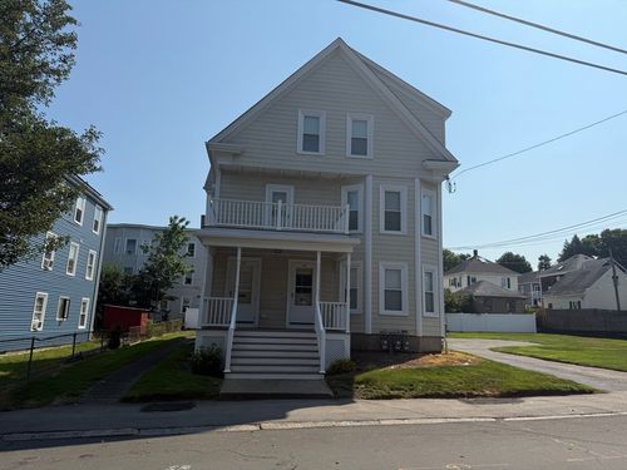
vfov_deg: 56.8
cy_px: 235
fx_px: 435
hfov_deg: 71.6
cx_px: 314
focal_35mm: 24
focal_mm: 6.76
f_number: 1.78
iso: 80
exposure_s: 1/8130
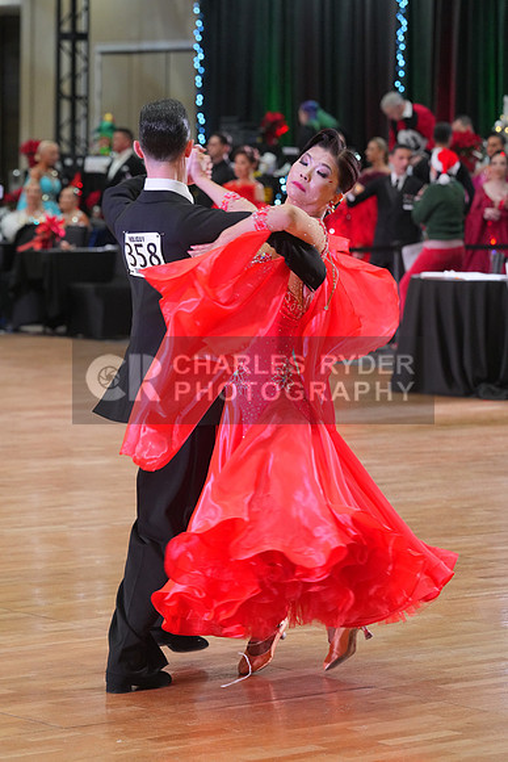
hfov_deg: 10.2
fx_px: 2856
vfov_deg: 15.2
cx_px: 254
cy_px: 381
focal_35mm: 135
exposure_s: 1/200
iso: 3200
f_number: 5.6
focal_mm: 135
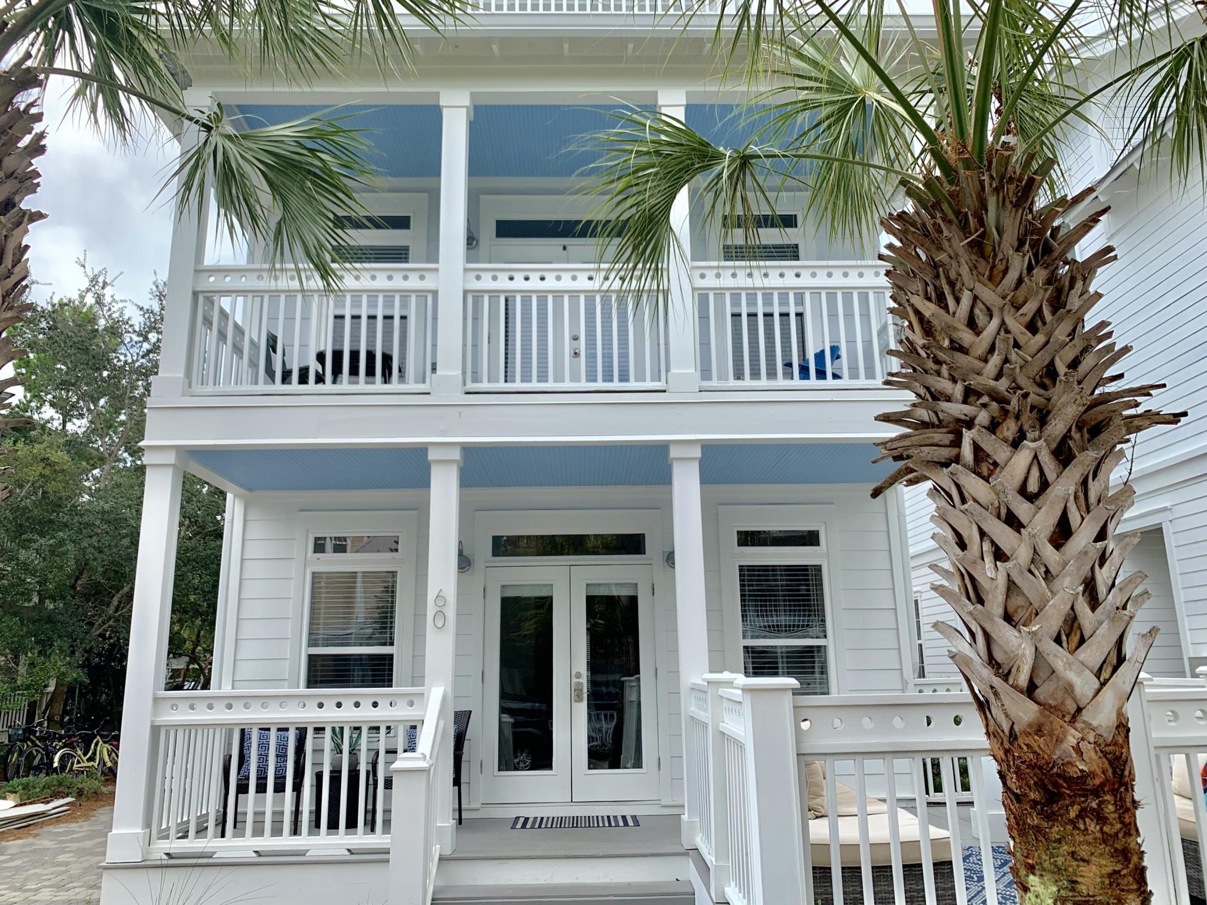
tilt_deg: +13.6
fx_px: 907
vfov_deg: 53.1
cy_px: 452
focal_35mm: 26
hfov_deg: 67.3
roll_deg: +0.8
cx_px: 604
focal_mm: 4.25
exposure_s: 1/1220
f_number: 1.8
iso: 25
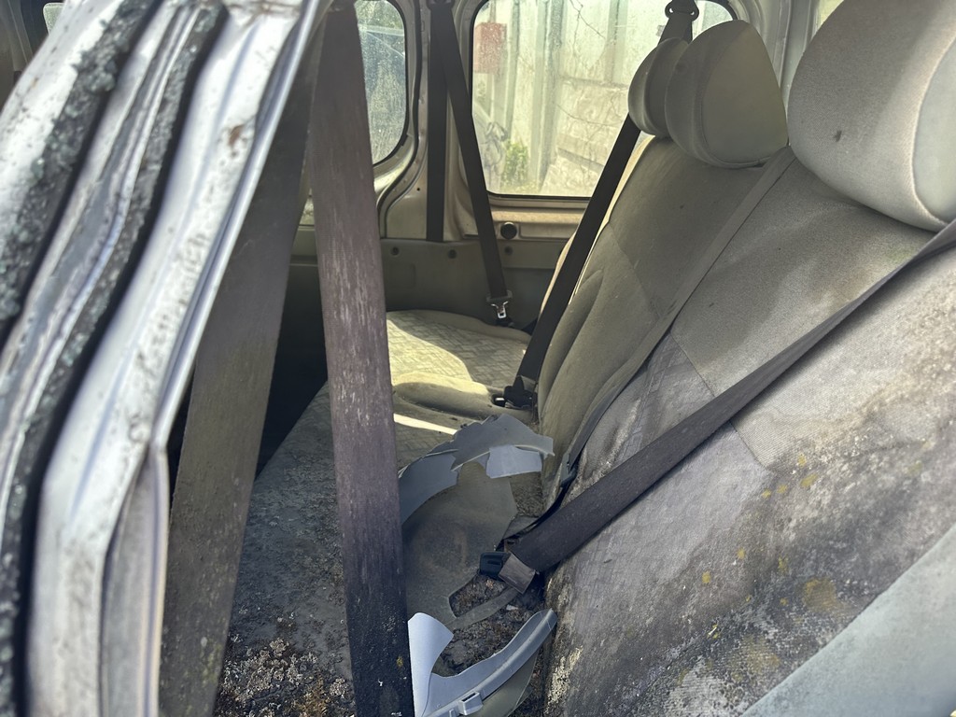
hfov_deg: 71.6
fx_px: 663
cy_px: 358
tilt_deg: -22.1
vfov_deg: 56.8
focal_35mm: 24
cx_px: 478
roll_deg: -4.9
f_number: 1.78
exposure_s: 1/546
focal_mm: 6.86
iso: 80
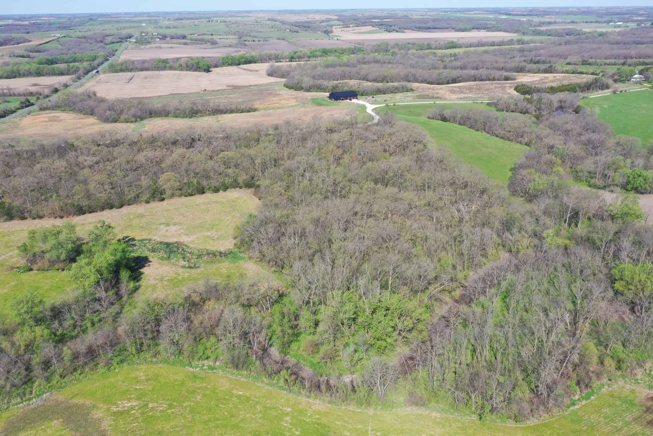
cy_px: 218
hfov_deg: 65.5
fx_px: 508
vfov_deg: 46.4
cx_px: 326
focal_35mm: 28
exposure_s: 1/320
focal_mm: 10.26
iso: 100
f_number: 5.6
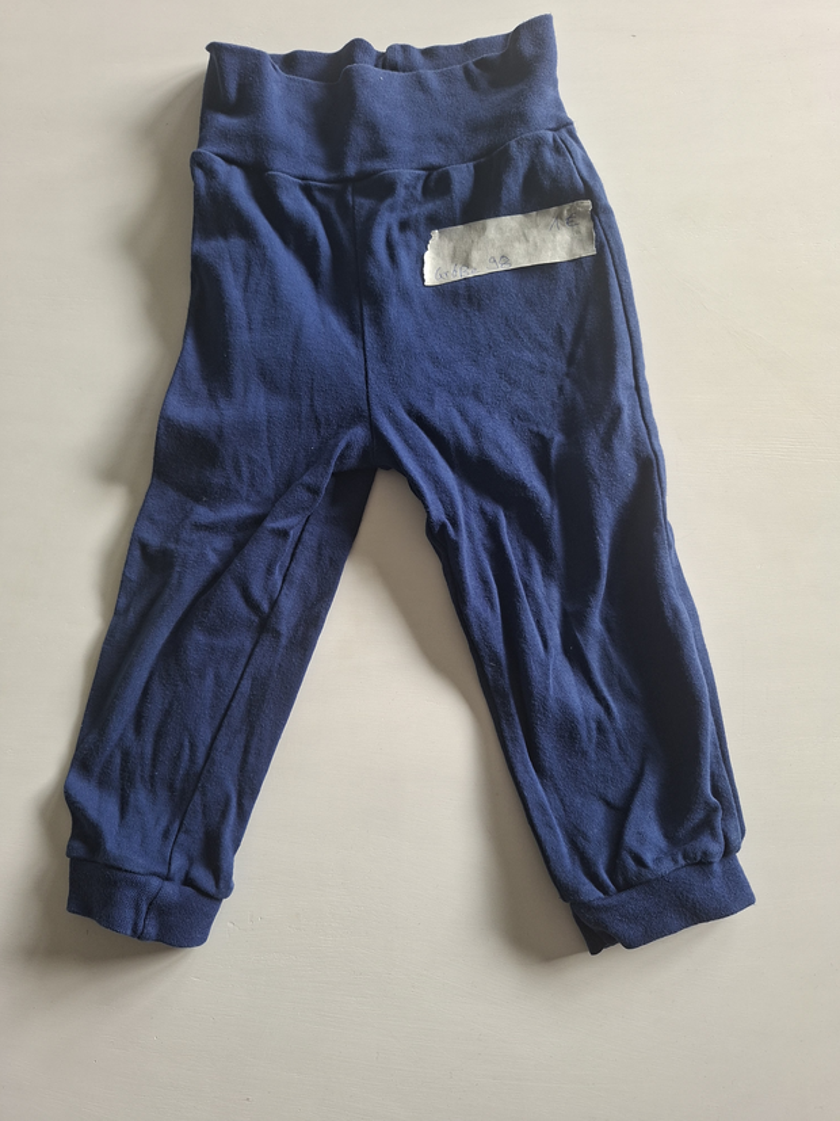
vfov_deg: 73.9
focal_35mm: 23
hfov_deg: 58.9
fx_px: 744
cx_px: 420
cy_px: 560
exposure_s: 1/120
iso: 125
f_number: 1.8
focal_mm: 5.54
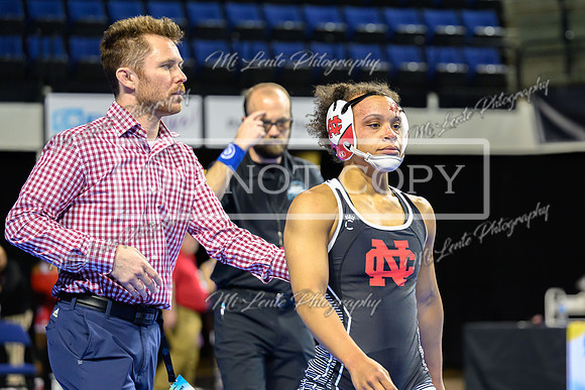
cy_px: 211
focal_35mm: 120
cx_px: 380
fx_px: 1952
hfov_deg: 17.0
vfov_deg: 11.4
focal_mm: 92
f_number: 2.8
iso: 4000
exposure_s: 1/800
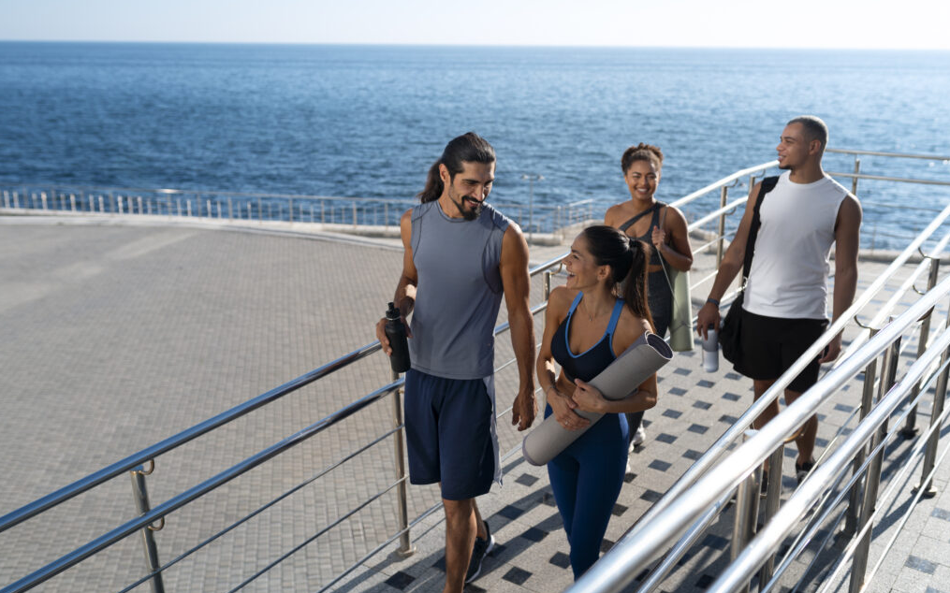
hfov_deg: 54.0
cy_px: 318
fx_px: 932
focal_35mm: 36
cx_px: 475
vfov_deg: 35.3
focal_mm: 35
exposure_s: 1/2000
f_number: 2.8
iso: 100
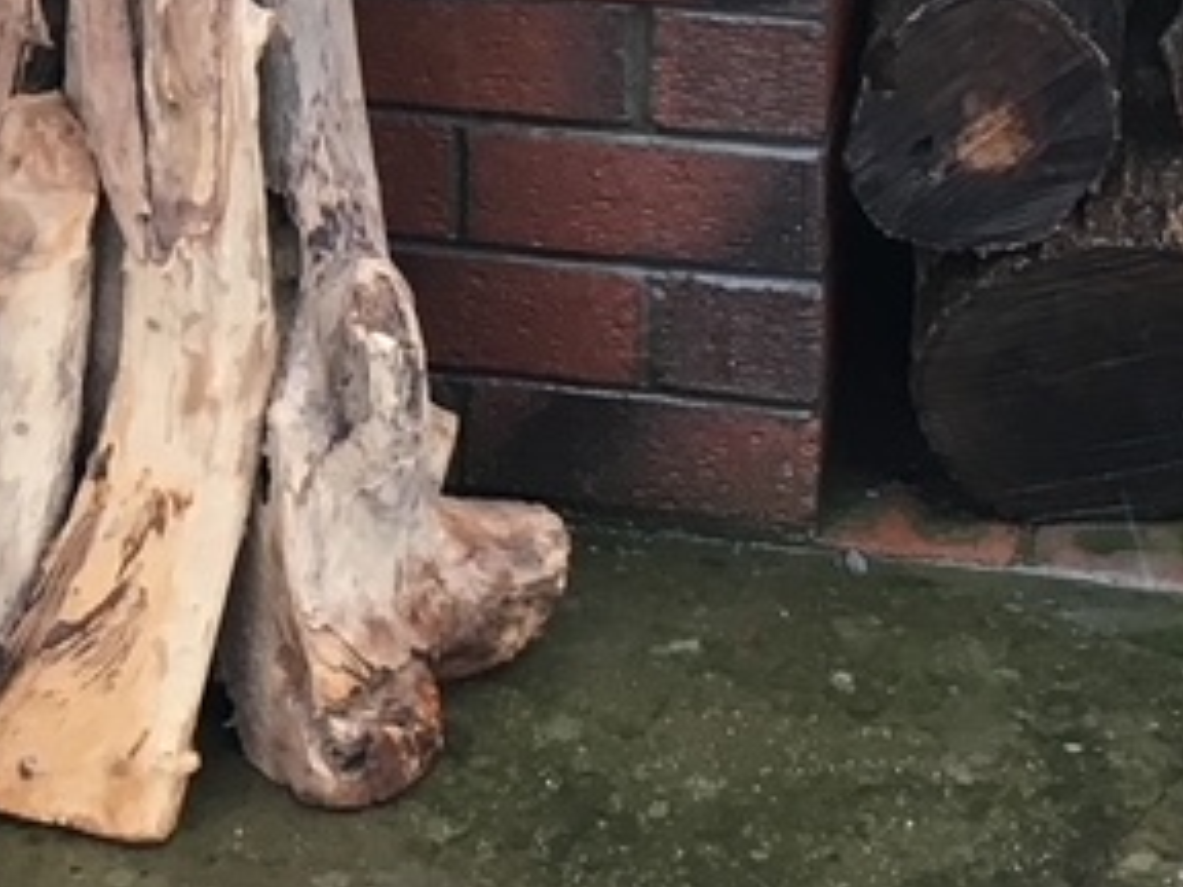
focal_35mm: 129
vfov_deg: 10.9
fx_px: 4409
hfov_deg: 15.3
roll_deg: -0.9
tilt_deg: -16.2
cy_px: -579
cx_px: 398
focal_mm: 4.15
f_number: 2.2
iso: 32
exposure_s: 1/33
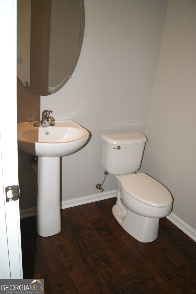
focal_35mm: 82
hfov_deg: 16.6
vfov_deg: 24.6
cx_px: 98
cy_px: 147
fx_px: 674
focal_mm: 55
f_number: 5.6
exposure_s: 1/80
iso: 400
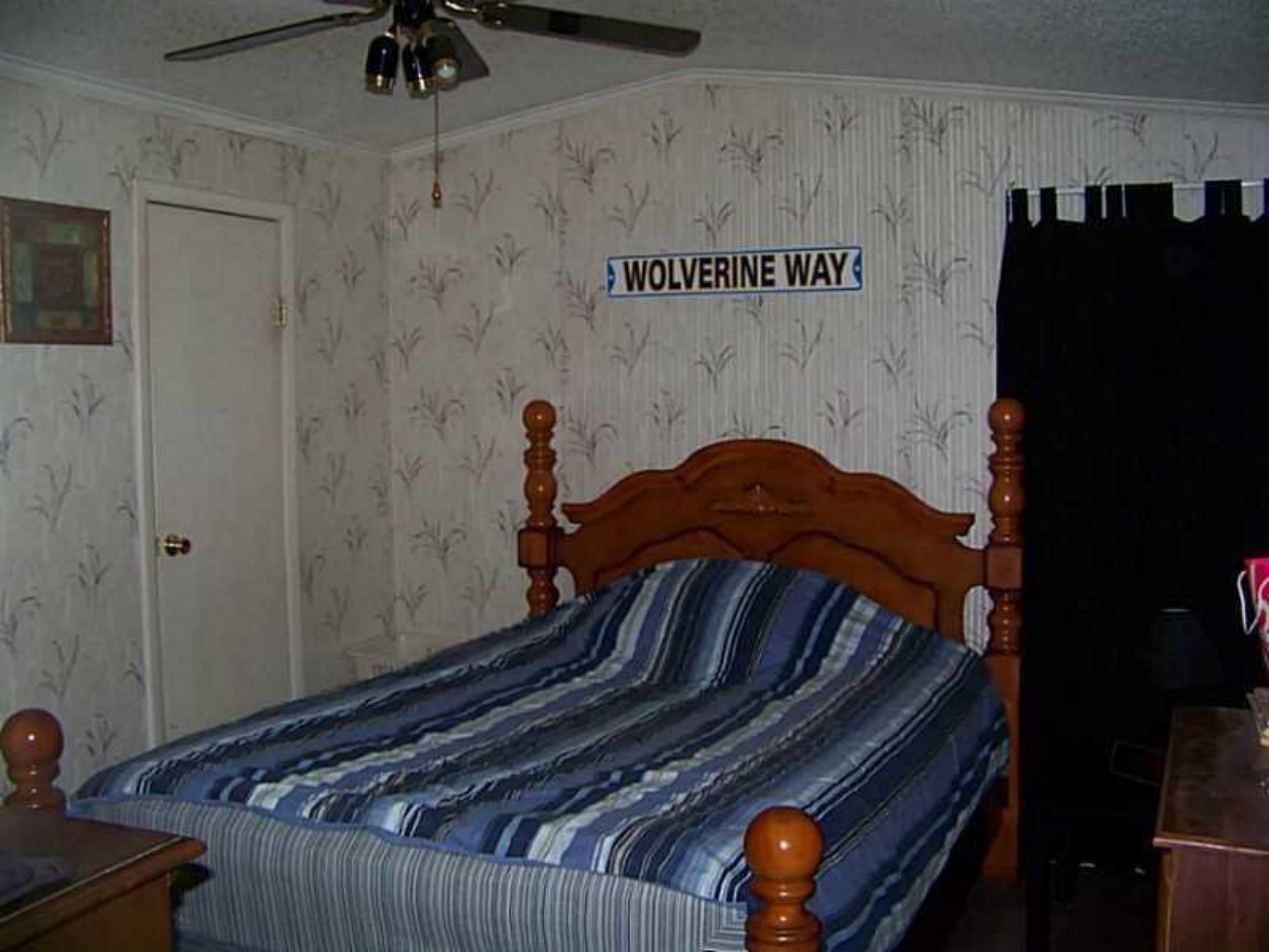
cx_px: 634
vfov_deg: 39.7
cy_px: 476
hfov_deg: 51.4
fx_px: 1320
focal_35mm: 36
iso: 200
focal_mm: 5.85
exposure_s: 1/30
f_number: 2.8
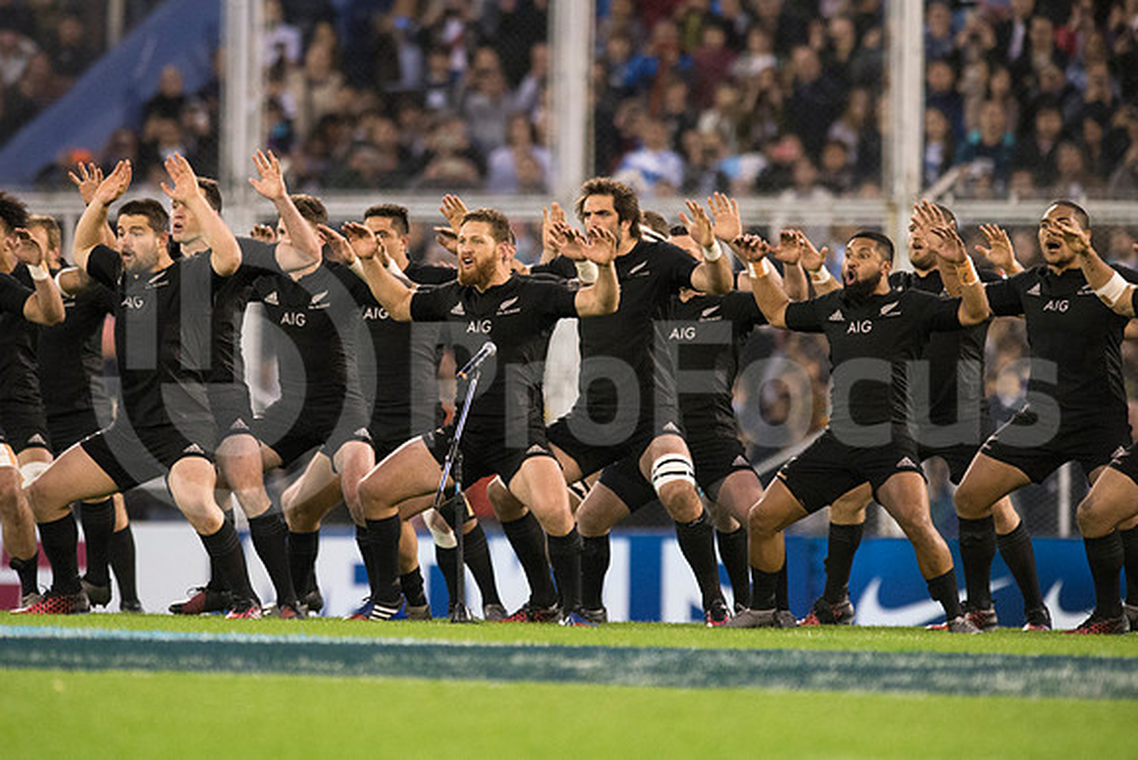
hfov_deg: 4.9
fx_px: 13279
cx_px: 569
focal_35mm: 420
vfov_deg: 3.3
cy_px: 380
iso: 4500
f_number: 4
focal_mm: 420
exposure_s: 1/800
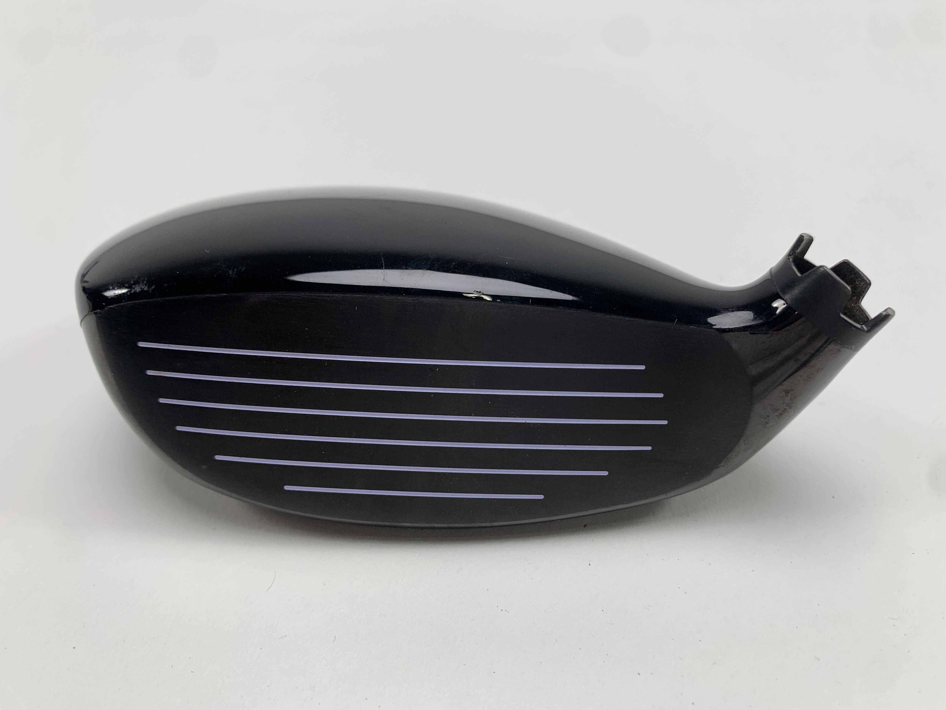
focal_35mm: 26
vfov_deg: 53.1
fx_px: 711
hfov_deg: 67.3
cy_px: 355
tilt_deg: -41.3
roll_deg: +1.2
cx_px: 473
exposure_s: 1/211
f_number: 1.8
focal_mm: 4.25
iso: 25
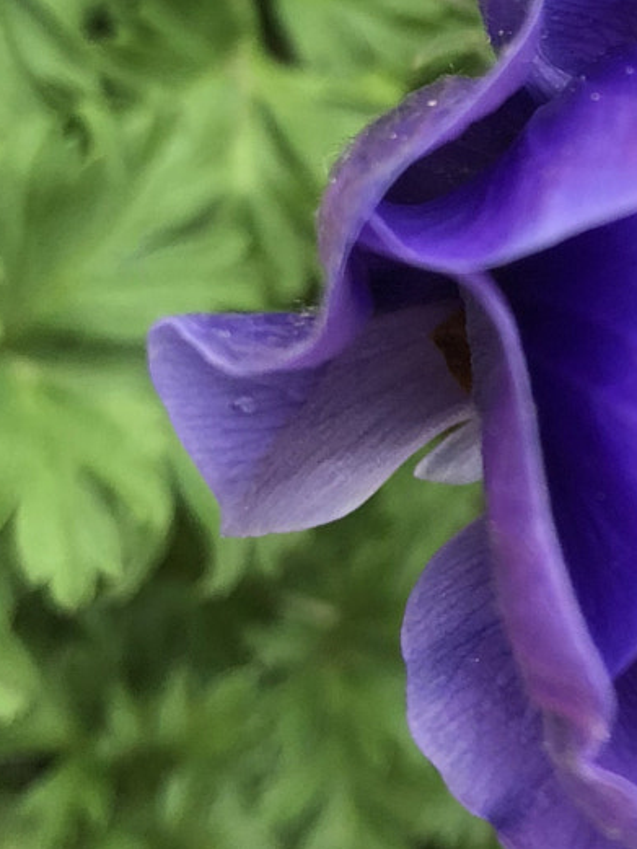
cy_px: 142
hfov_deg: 16.4
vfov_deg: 22.4
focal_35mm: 86
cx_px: 798
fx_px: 2109
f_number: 1.8
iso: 25
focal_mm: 4
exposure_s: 1/30
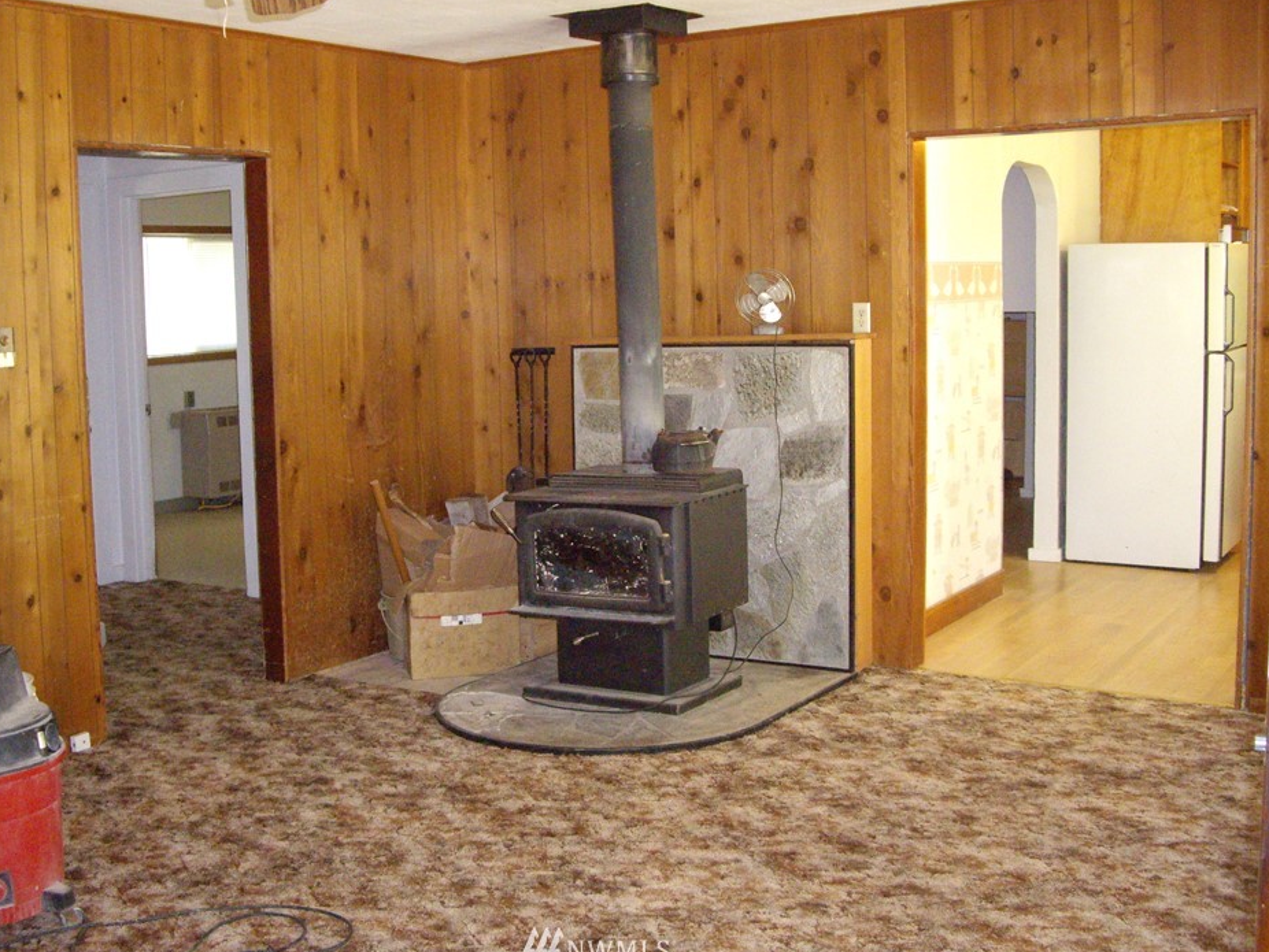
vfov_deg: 34.4
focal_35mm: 42
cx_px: 599
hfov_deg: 44.8
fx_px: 1540
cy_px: 470
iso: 800
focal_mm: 7.9
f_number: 2.8
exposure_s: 1/40
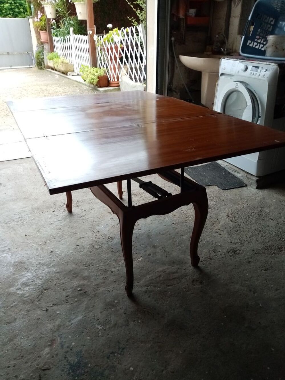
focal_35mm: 26
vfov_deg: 67.3
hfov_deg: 53.1
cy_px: 190
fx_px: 285
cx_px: 142
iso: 171
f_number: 1.8
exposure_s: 1/100
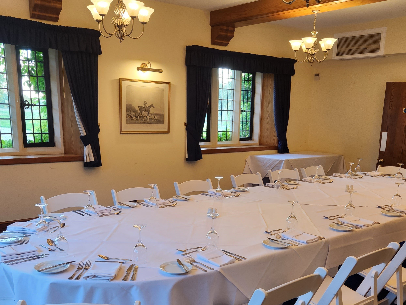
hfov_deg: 50.1
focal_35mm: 37
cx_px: 211
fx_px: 434
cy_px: 214
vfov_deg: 38.0
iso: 200
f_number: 1.8
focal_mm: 5.4
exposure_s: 1/100
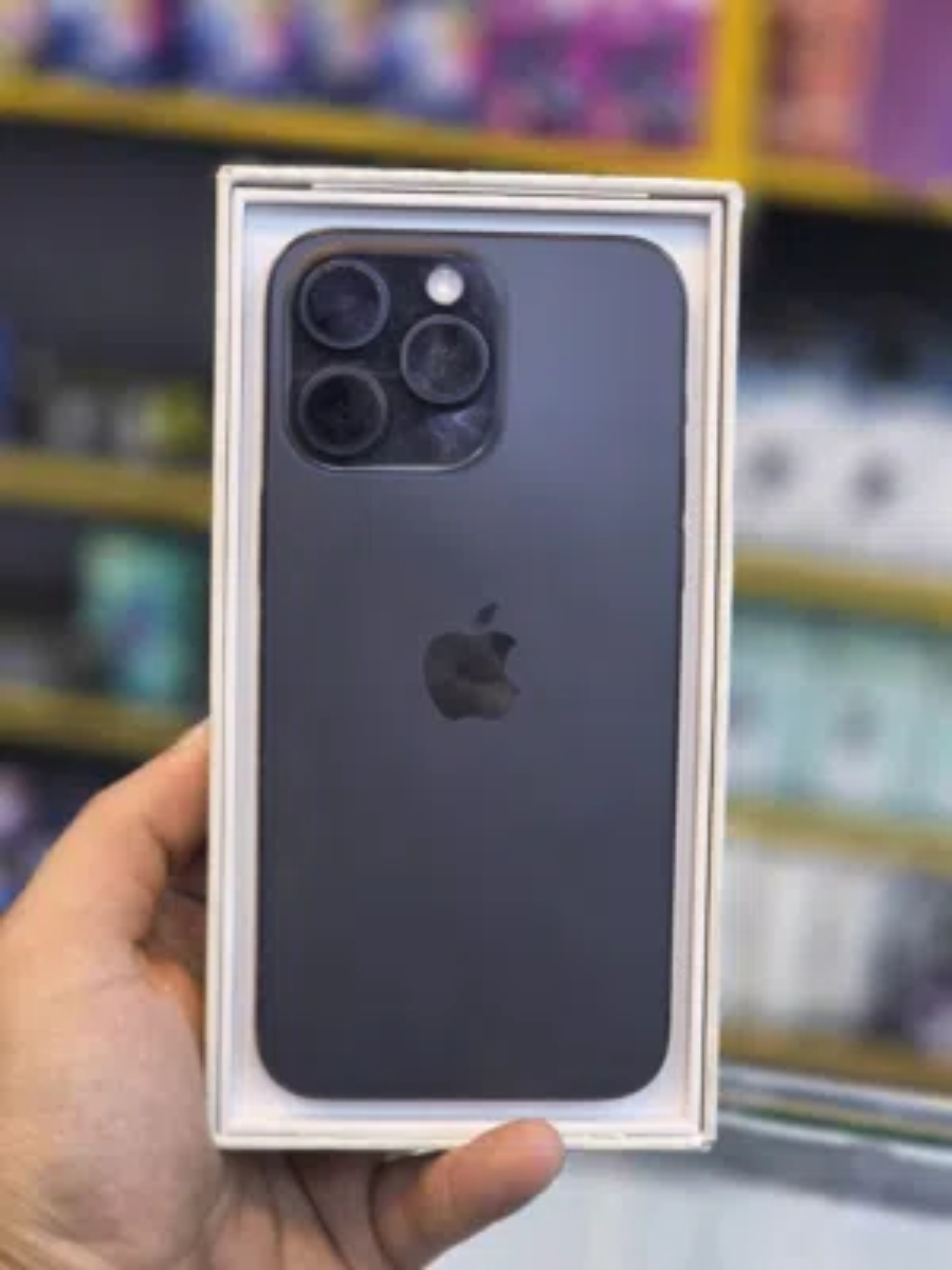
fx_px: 2530
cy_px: 635
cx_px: 476
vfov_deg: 28.2
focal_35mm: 69
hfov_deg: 21.3
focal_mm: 7.9
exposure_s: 1/100
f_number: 2.4
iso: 100
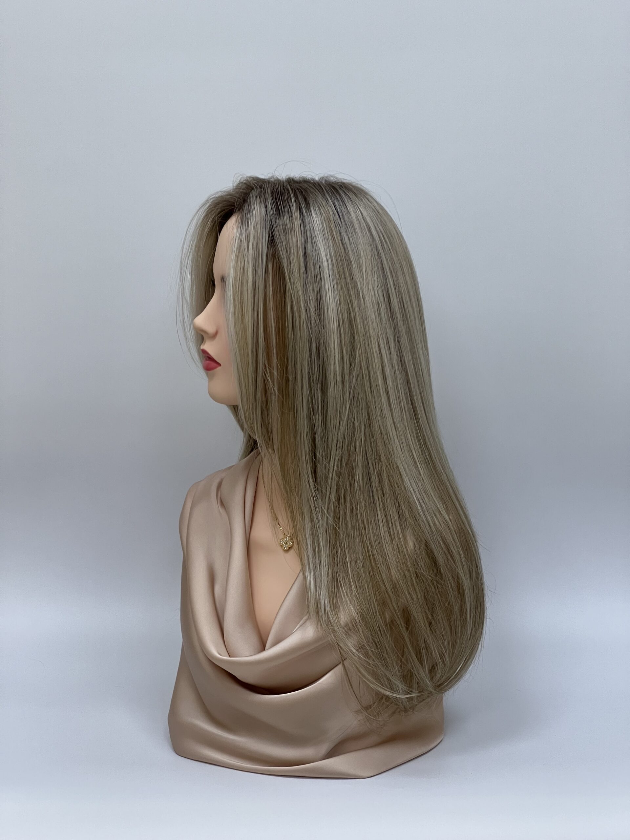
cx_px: 315
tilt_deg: -11.6
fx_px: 1869
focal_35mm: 77
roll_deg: +0.0
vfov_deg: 25.3
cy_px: 420
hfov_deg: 19.1
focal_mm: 9
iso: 160
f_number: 2.8
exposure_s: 1/100
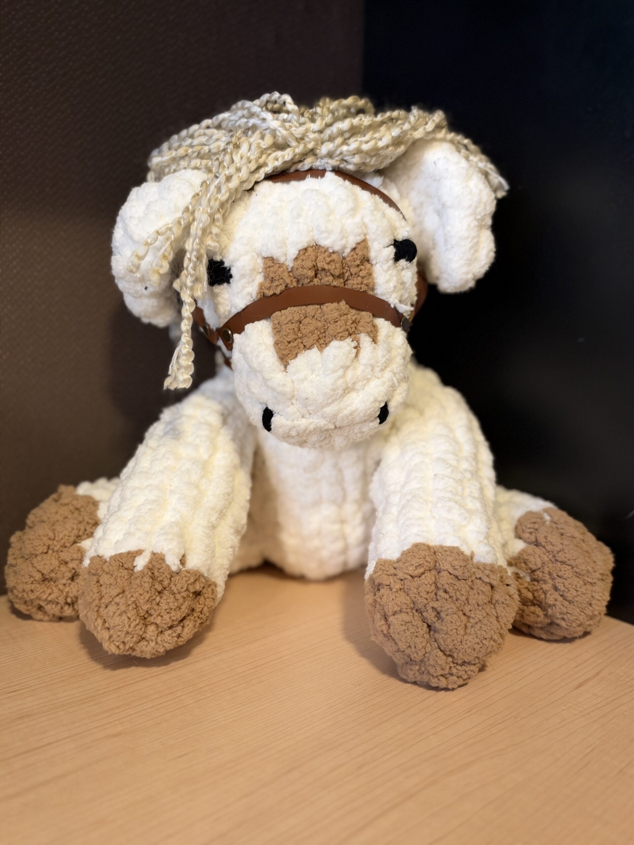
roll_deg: -1.0
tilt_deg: -8.4
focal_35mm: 27
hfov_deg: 51.4
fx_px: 659
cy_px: 422
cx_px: 317
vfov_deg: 65.3
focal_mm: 6.93
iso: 320
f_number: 1.48
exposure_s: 1/60
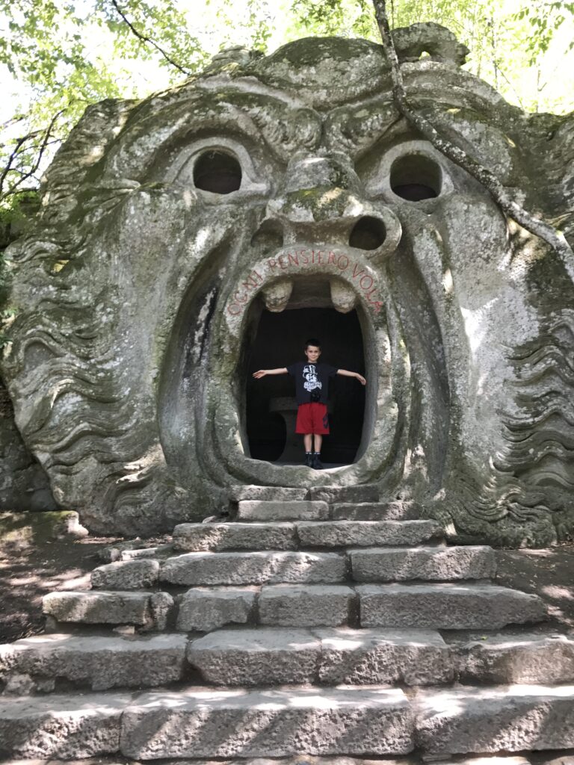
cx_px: 287
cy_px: 382
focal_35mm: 28
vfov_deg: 63.4
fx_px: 619
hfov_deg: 49.7
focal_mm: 3.99
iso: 32
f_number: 1.8
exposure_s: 1/50
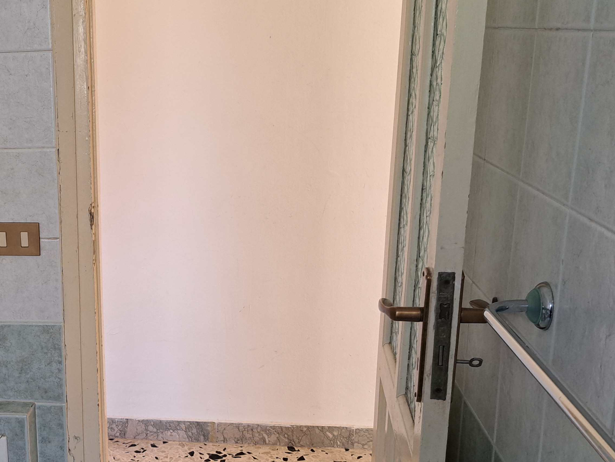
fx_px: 871
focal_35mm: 49
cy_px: 304
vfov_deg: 29.5
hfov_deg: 36.2
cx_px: 45
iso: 125
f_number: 1.8
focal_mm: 5.23
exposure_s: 1/60
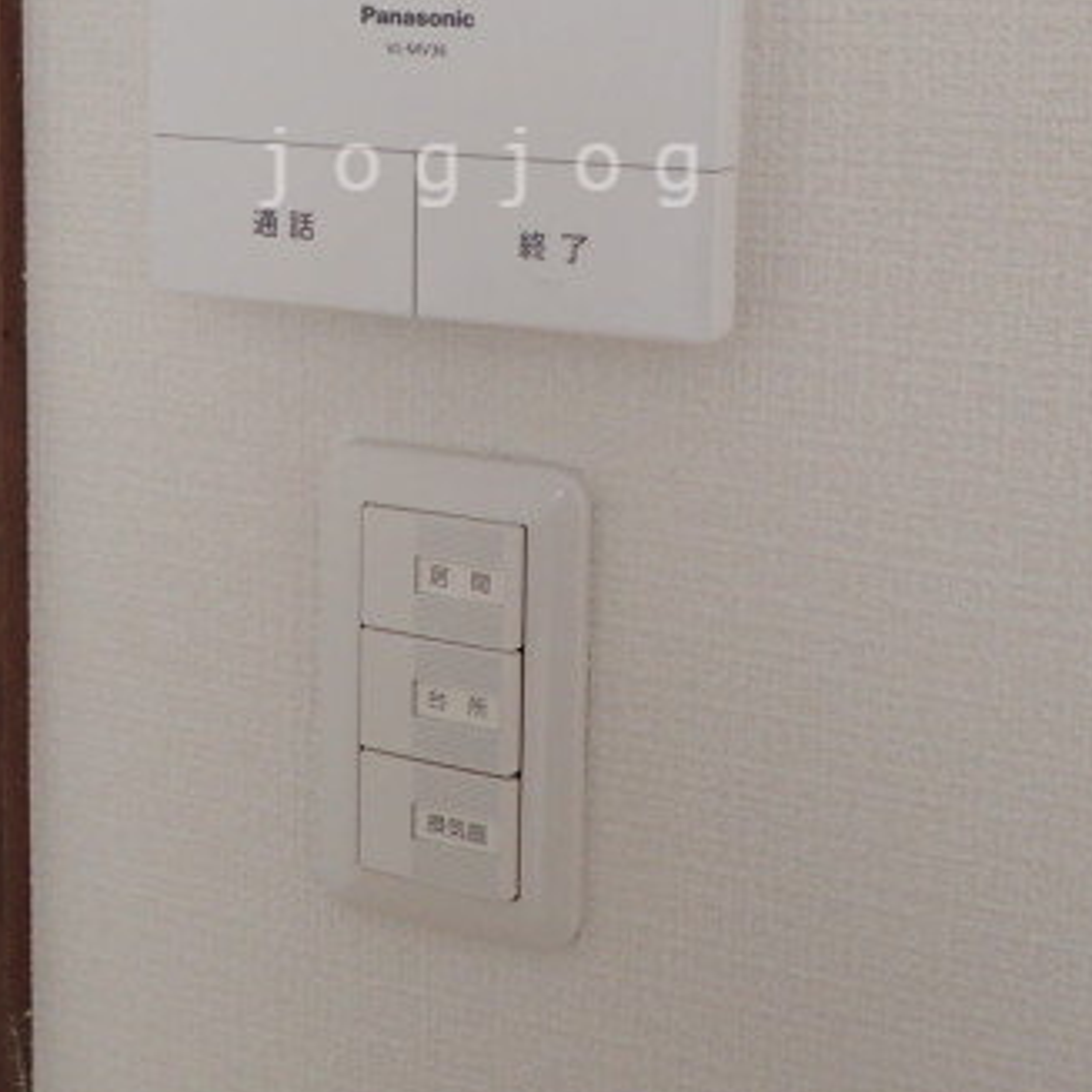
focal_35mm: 54
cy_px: 167
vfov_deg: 30.6
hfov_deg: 31.6
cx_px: 488
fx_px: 1927
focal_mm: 4.5
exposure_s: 1/40
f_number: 2
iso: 200
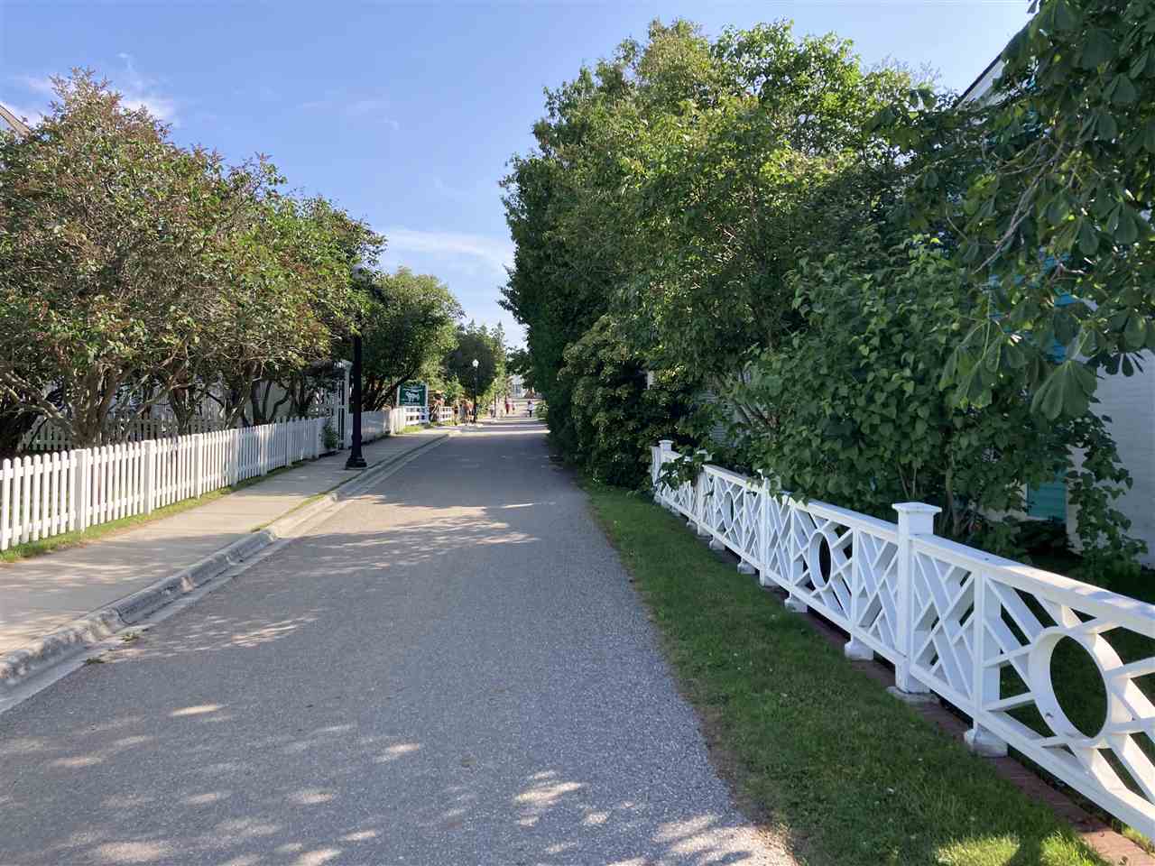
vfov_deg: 49.7
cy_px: 433
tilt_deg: +1.2
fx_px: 934
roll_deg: +0.0
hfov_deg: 63.4
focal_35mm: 28
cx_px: 578
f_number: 1.8
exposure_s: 1/639
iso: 20
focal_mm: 3.99
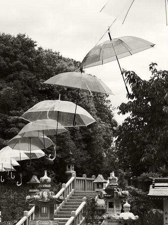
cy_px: 79
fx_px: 544
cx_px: 112
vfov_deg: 23.2
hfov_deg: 17.5
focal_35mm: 84
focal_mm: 25
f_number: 5.6
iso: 200
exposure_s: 1/1000
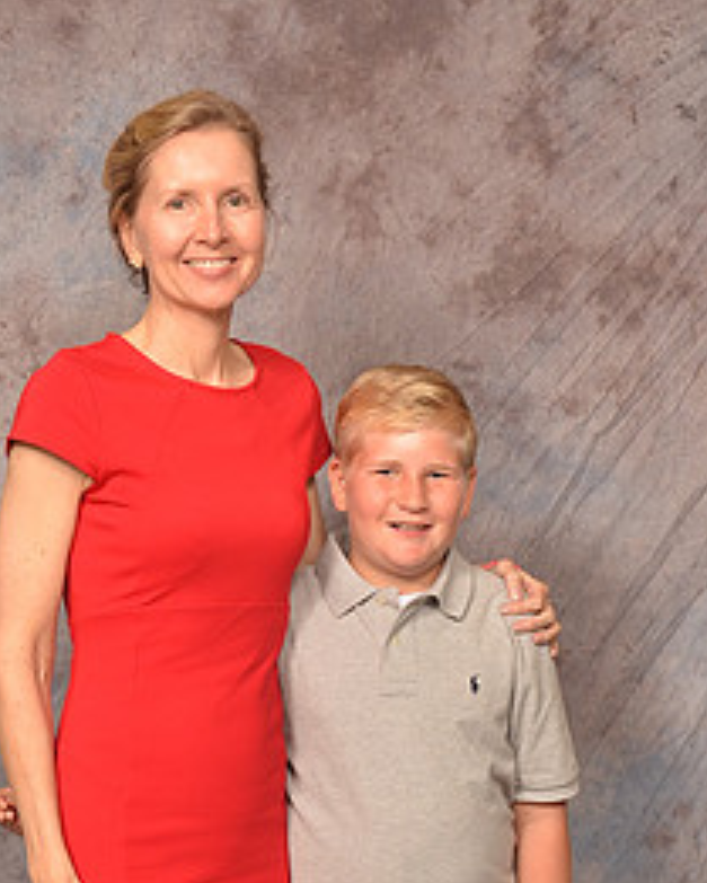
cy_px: 788
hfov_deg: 19.6
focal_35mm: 78
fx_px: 2040
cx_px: 237
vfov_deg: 23.8
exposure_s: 1/60
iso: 200
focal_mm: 25
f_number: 5.6
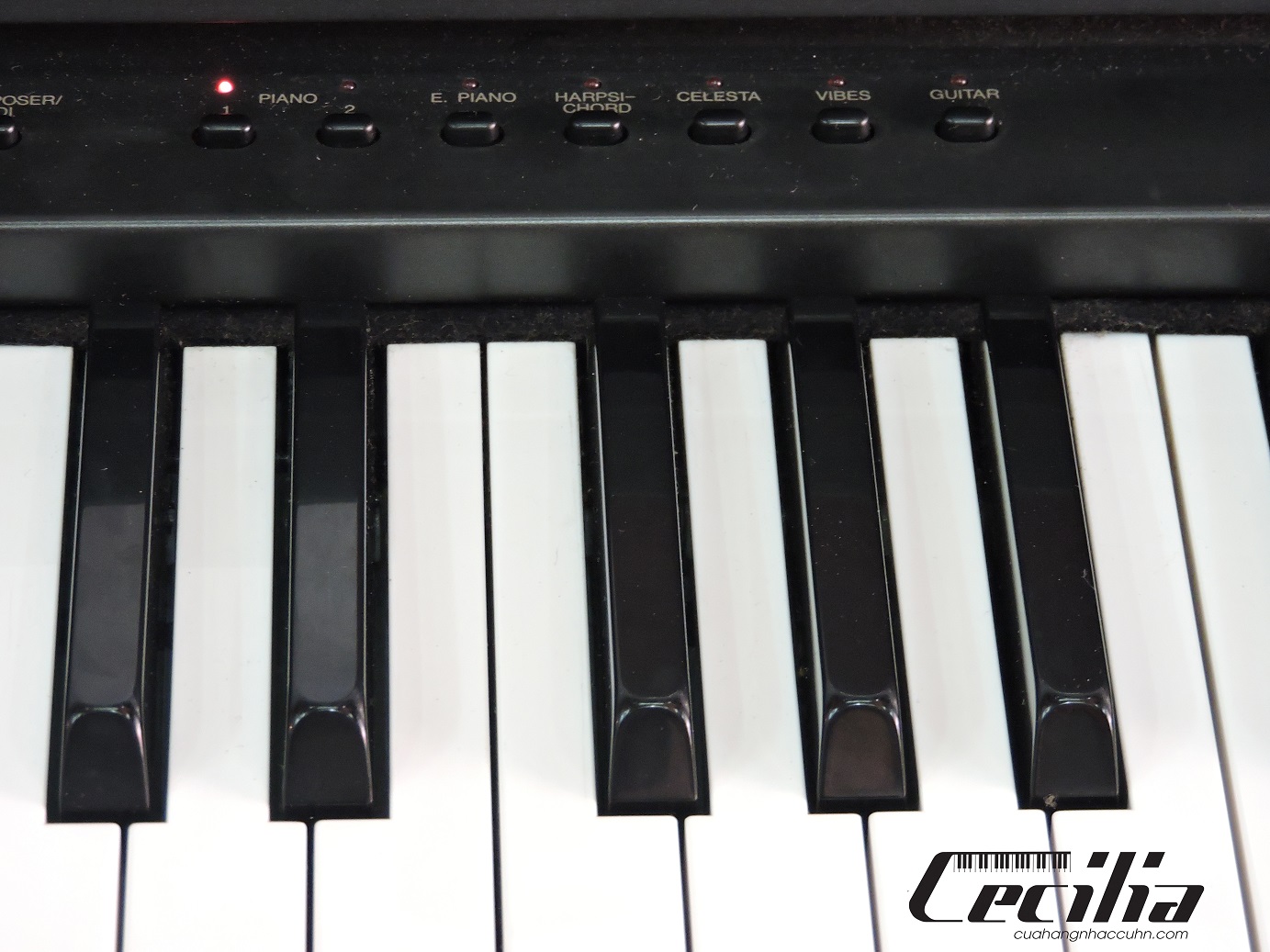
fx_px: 5686
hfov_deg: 12.7
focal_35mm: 155
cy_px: 476
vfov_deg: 9.6
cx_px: 635
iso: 800
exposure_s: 1/20
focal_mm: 27.6
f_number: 4.4
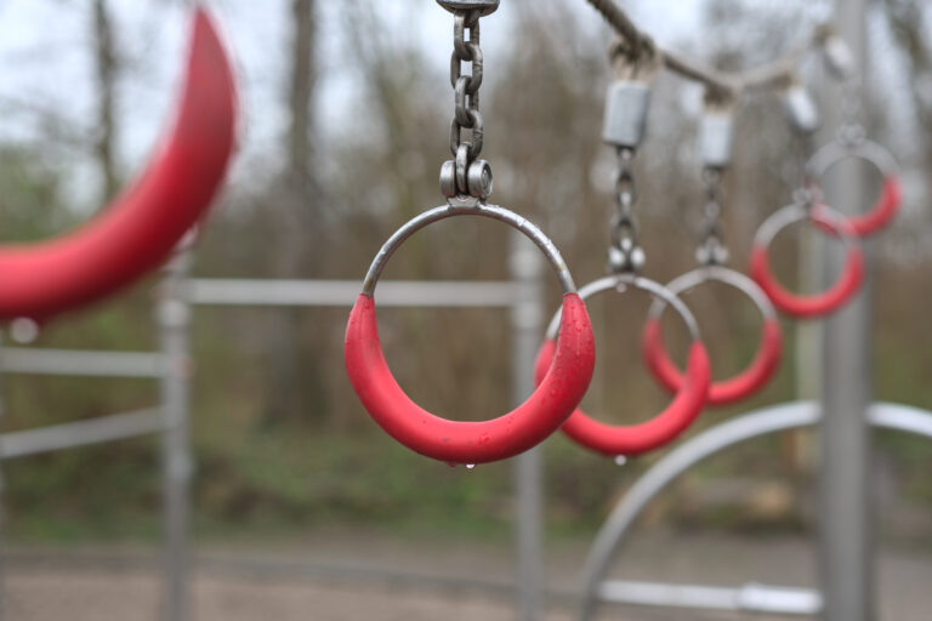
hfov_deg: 39.6
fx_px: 1294
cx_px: 466
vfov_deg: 27.0
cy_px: 310
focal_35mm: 50
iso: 100
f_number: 3.2
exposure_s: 1/250
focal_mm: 50
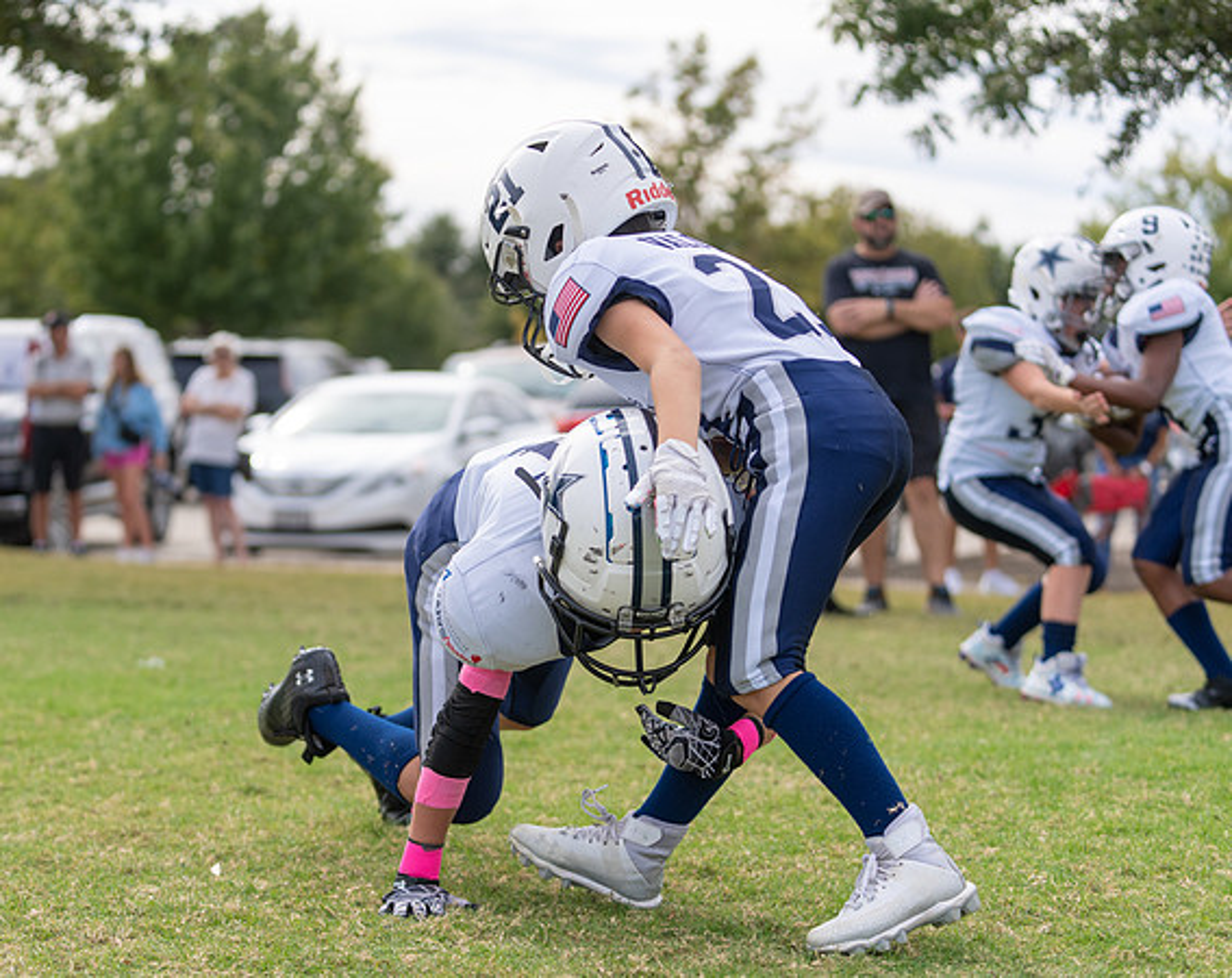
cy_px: 466
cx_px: 463
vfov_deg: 17.9
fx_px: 3100
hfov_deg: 22.4
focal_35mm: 85
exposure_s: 1/1250
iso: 125
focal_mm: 70
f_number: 2.8
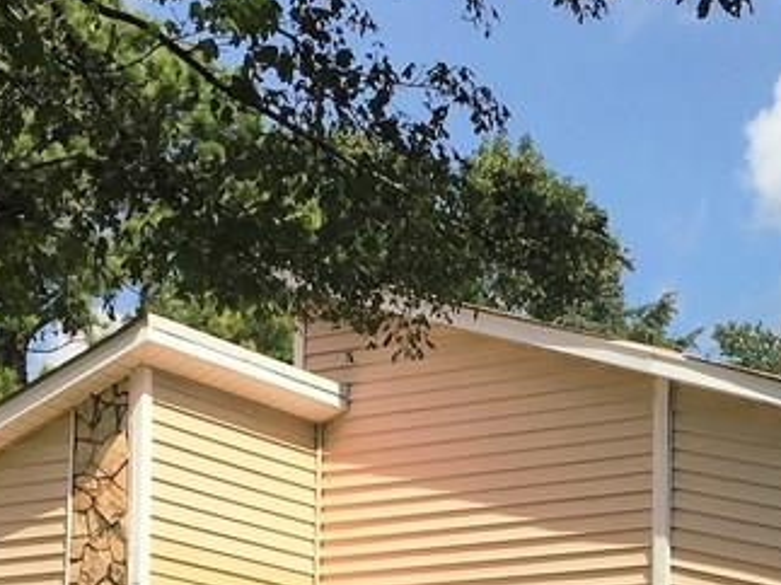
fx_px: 2075
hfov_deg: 21.1
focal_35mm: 92
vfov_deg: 15.1
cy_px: 817
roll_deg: -1.8
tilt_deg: +3.5
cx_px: 624
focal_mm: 4.15
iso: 32
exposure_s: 1/2326
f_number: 2.2
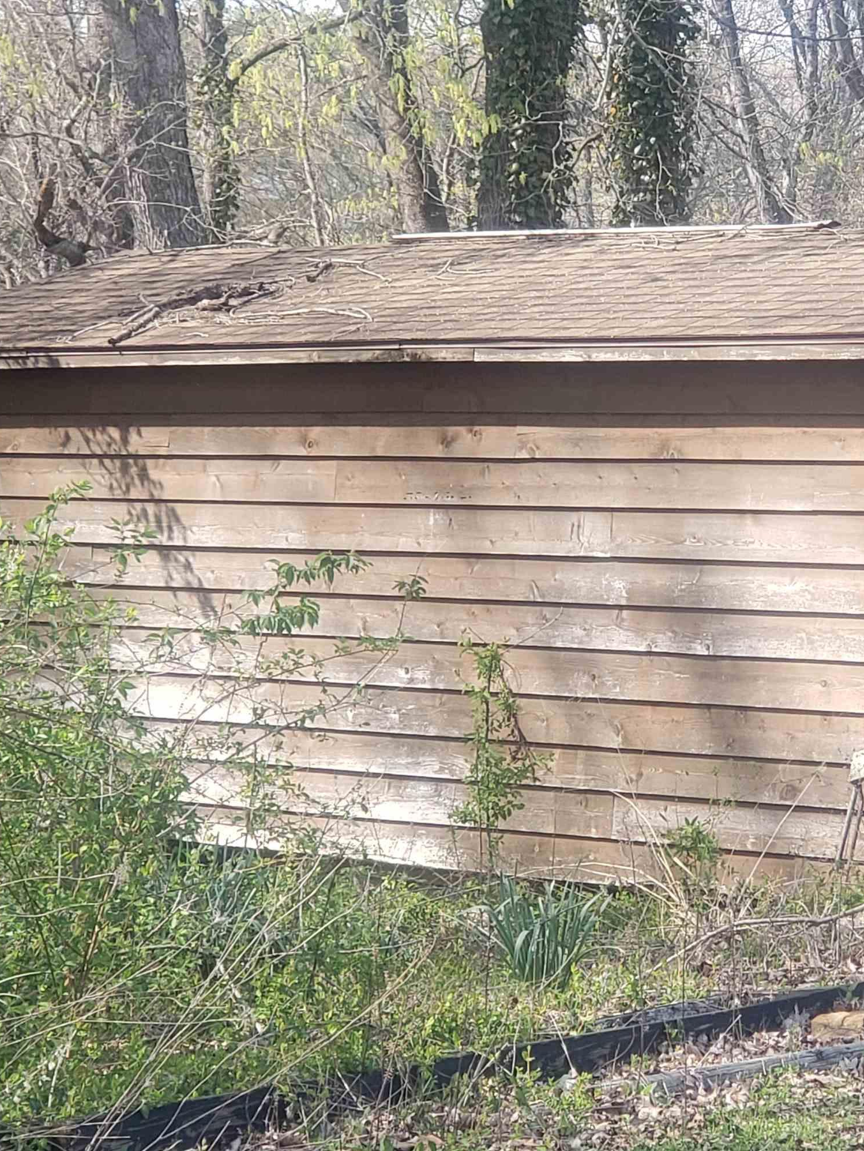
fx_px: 2662
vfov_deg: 24.4
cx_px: 740
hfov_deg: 18.2
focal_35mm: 80
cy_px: 544
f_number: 2.4
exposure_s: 1/120
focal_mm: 6
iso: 32
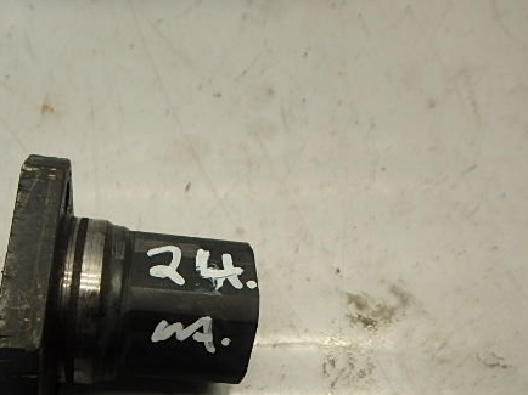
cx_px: 163
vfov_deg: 44.1
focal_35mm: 31
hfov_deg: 56.7
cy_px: 289
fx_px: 473
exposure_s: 1/60
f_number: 3.5
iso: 160
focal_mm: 3.7
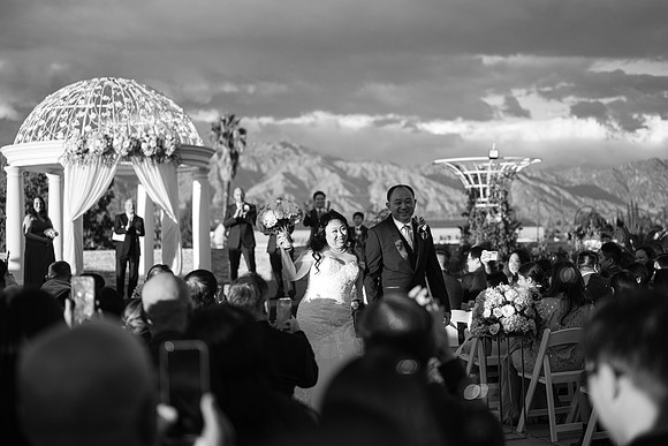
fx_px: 928
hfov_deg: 39.6
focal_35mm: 50
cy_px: 223
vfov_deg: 27.0
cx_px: 334
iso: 64
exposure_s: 1/2000
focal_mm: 50
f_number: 1.8
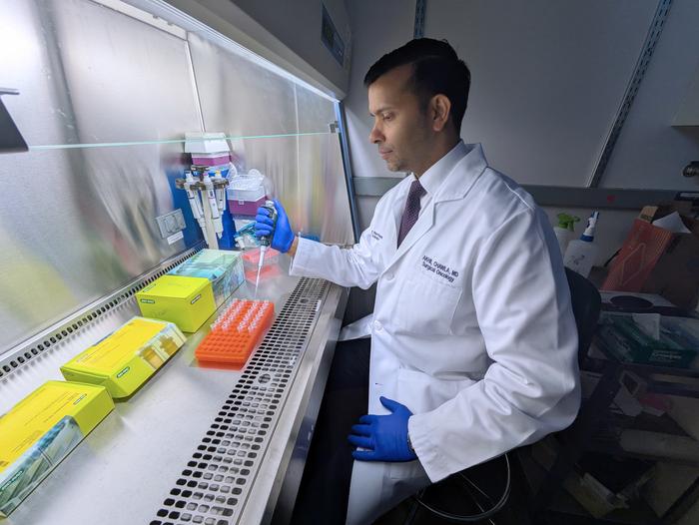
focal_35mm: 14
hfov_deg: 102.0
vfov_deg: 85.7
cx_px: 350
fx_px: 283
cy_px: 262
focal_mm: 1.83
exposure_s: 1/40
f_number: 2.2
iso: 63
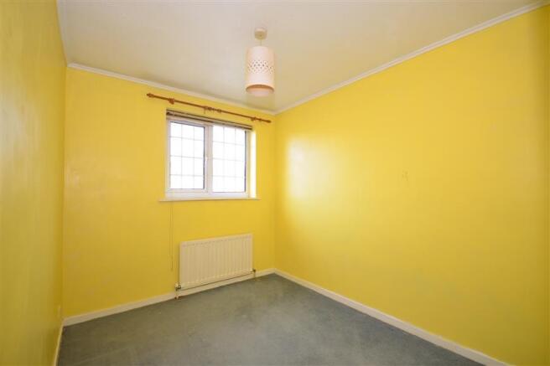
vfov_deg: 77.3
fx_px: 229
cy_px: 183
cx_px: 275
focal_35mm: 15
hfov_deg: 100.4
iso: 200
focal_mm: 10
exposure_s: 1/25
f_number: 5
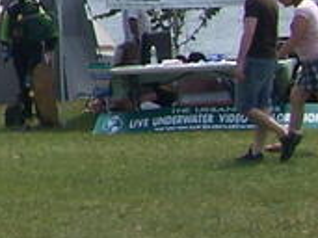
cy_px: -125
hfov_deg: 7.7
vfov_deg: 6.4
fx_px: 2093
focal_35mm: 228
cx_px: -603
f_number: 5.6
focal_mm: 6.3
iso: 80
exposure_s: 1/640
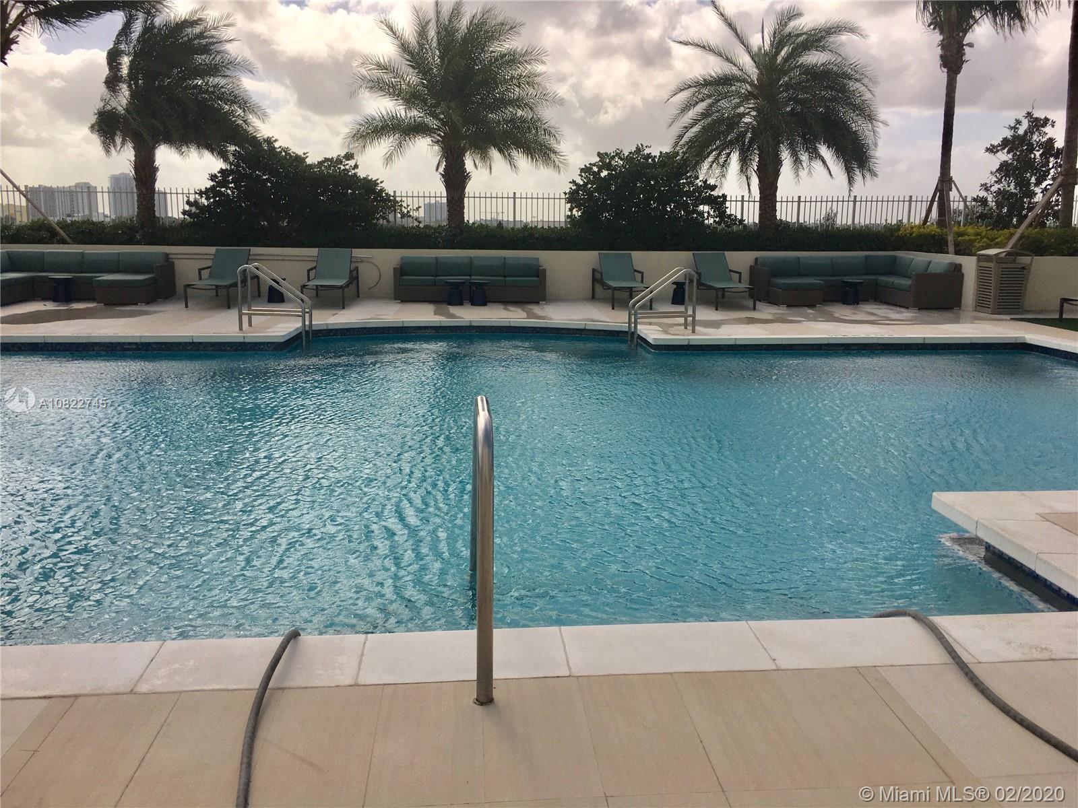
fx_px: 903
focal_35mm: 29
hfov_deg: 61.7
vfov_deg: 48.2
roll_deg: +0.1
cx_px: 539
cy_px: 404
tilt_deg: -9.5
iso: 25
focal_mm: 4.15
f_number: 2.2
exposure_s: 1/3344
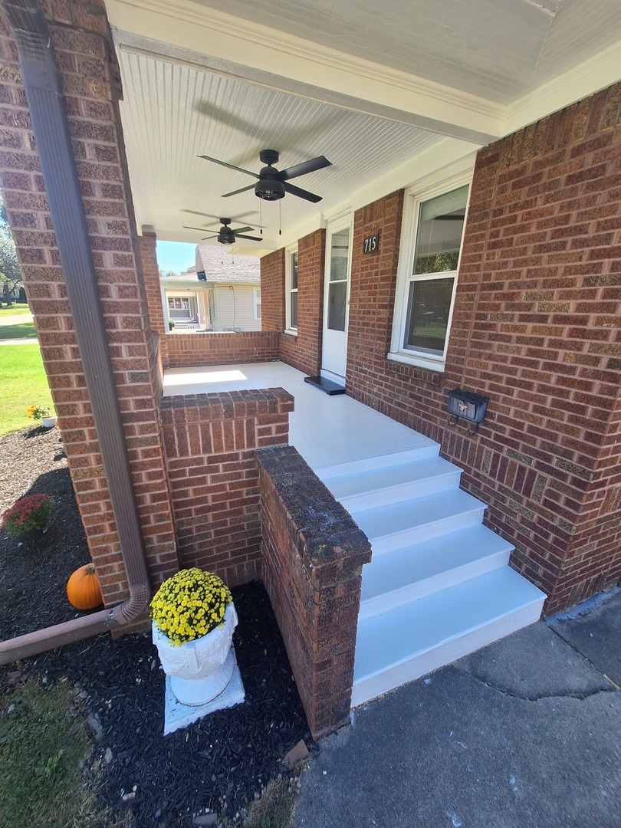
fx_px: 311
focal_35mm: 13
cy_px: 414
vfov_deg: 106.2
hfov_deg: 89.9
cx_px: 310
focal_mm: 1.74
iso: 40
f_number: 2.2
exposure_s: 1/143
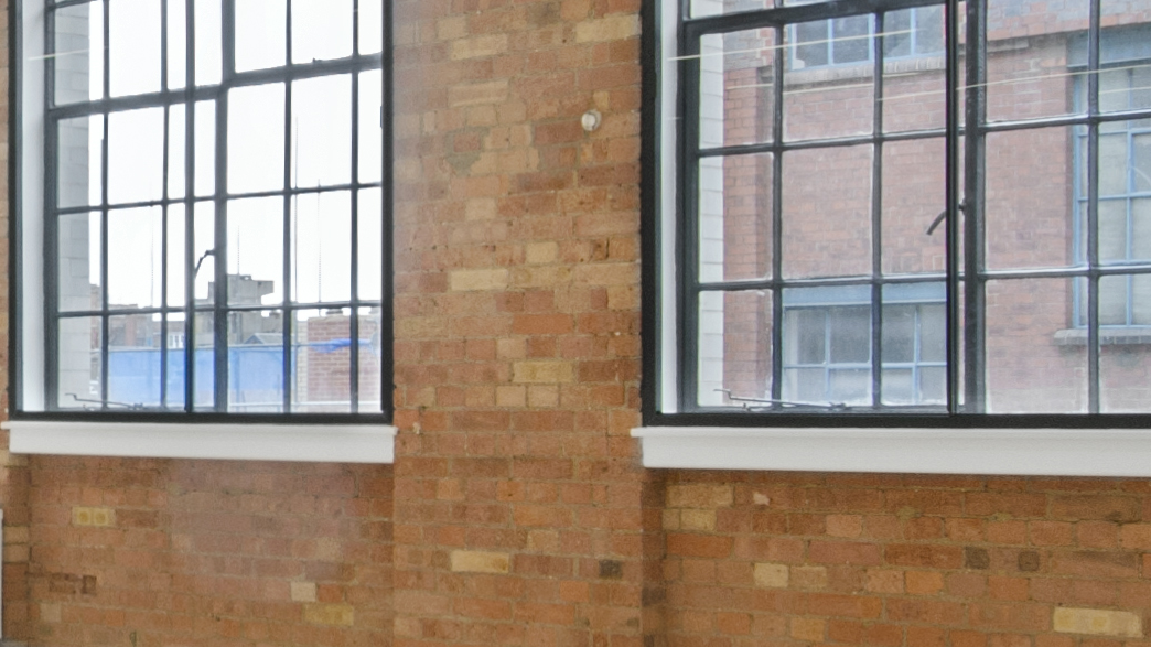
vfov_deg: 16.3
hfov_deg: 25.4
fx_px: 2258
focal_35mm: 74
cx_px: -271
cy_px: 273
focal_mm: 10
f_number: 9
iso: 100
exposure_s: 1/20
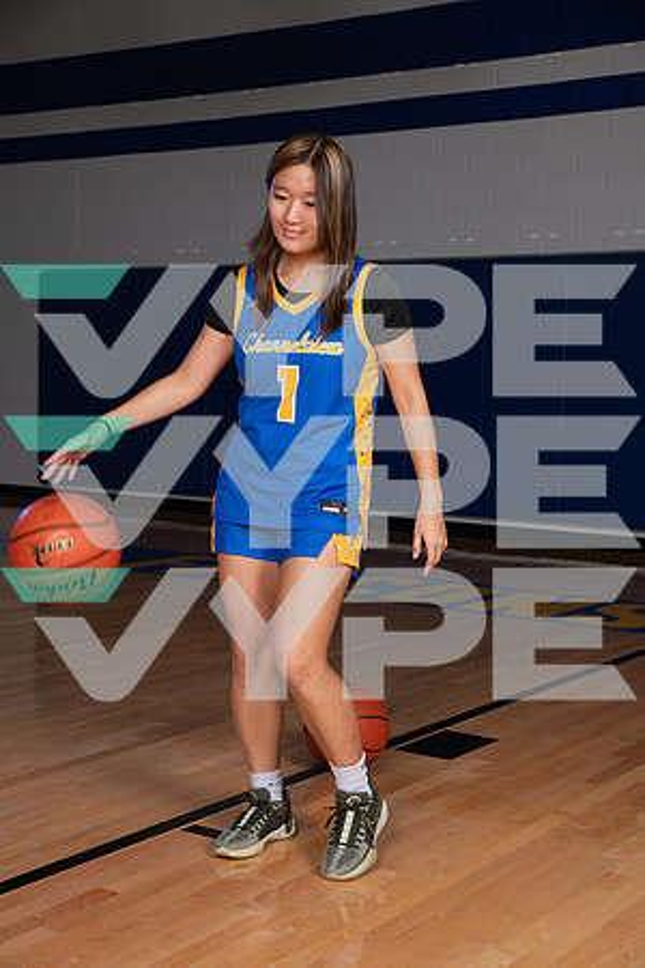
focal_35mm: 56
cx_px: 322
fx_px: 1505
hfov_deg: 24.2
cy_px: 484
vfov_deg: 35.6
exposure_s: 1/320
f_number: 7.1
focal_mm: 56
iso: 500
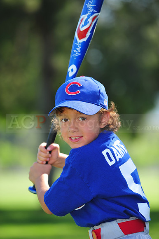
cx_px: 80
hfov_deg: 6.9
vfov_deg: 10.3
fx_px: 1326
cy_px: 120
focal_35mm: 200
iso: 200
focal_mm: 200
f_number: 4.5
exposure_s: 1/400
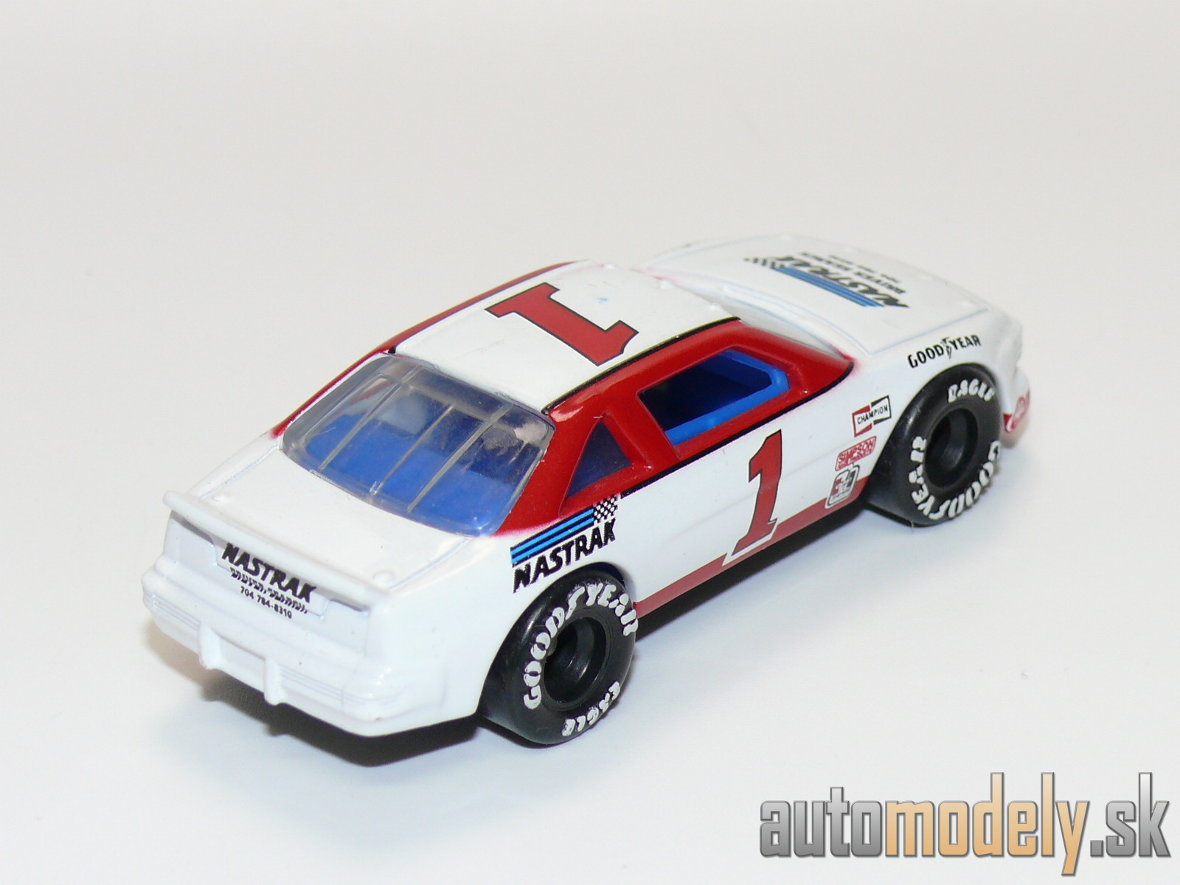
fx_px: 3579
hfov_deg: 18.7
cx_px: 590
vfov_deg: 14.1
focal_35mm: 105
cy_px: 442
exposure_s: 1/30
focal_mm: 13.7
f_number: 4
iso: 100
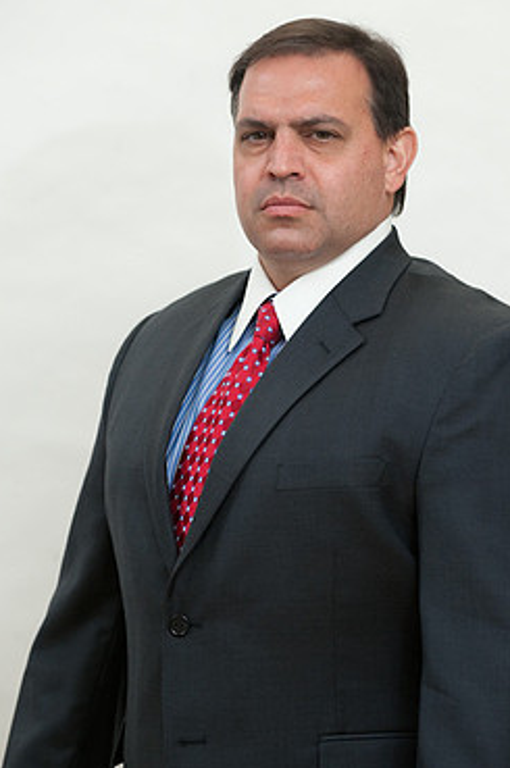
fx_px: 3899
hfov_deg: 7.5
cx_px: 305
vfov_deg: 11.2
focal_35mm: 183
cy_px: 366
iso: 640
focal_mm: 150
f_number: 4.5
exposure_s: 1/80
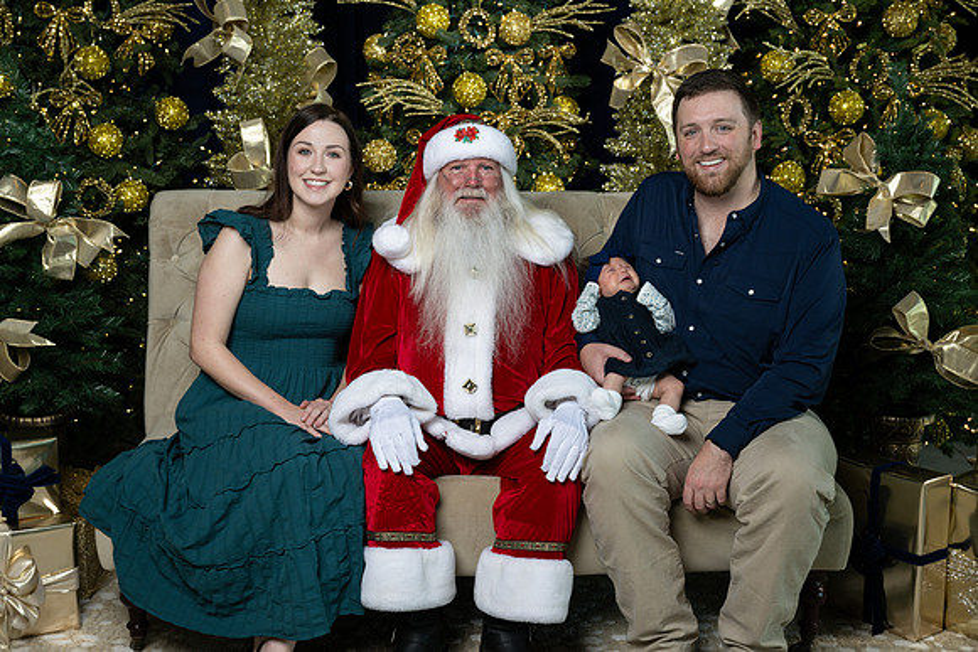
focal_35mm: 47
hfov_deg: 41.9
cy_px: 326
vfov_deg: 28.7
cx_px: 489
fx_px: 1277
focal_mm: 47
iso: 400
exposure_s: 1/60
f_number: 7.1
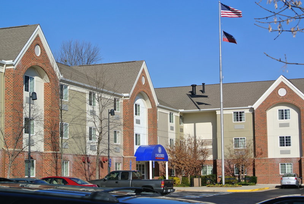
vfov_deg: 16.9
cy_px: 102
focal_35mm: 81
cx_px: 152
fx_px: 685
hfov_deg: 25.0
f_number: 5.6
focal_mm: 30
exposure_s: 1/800
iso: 100
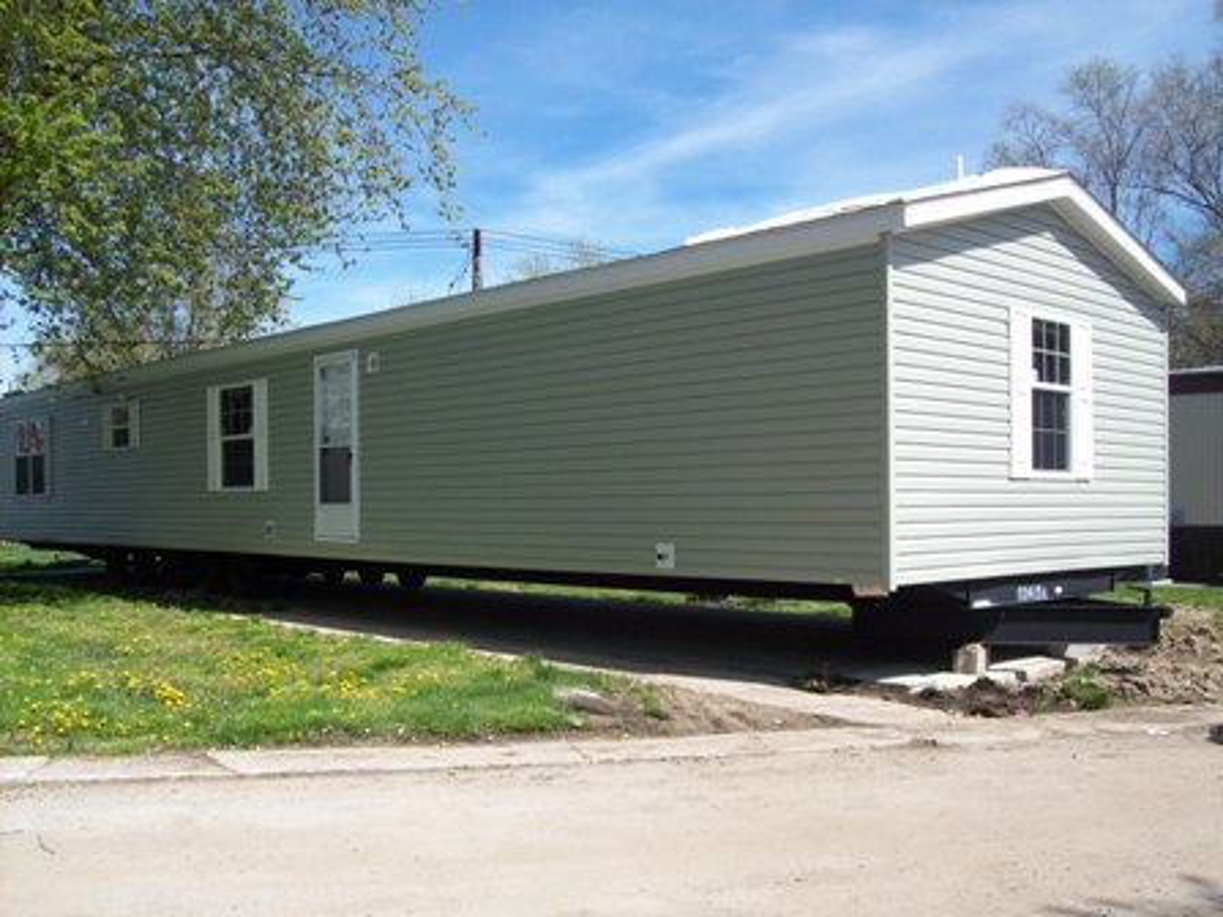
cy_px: 458
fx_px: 1272
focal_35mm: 36
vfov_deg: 39.7
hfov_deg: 51.4
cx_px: 612
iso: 80
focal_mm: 6
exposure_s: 1/450
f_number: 4.8
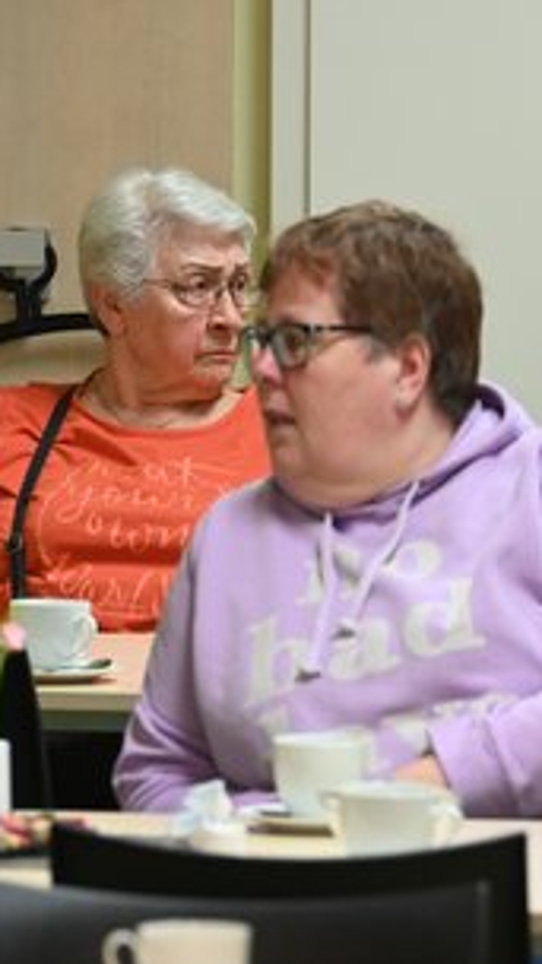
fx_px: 9709
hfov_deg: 3.2
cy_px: 480
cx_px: 314
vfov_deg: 5.7
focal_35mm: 380
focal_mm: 240
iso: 7200
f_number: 8
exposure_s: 1/125
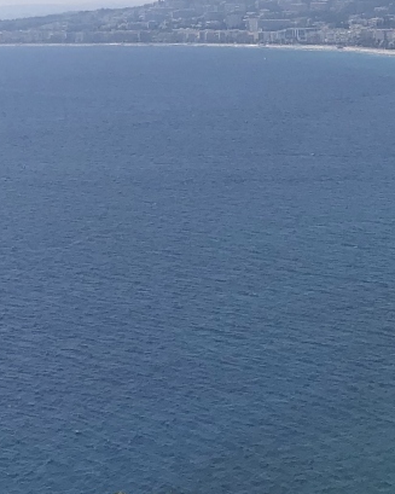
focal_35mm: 107
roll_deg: +0.5
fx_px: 1564
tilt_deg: +4.0
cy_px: -104
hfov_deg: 14.4
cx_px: 252
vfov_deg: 17.1
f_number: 1.8
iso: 25
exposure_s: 1/4000
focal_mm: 3.99
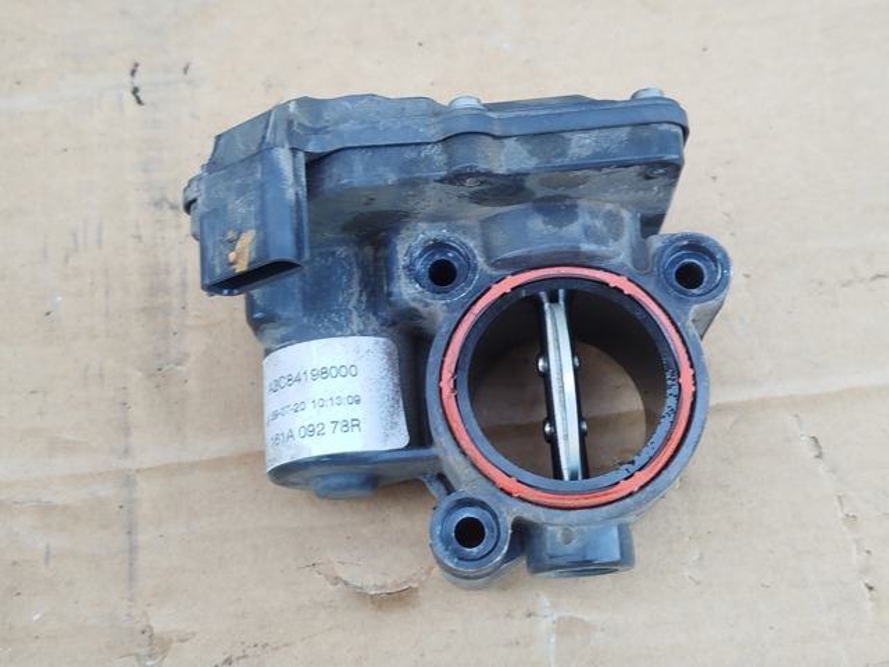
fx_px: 1233
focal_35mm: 48
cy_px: 334
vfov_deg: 30.3
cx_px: 444
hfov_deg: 39.7
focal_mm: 5.31
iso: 80
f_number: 1.7
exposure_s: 1/50
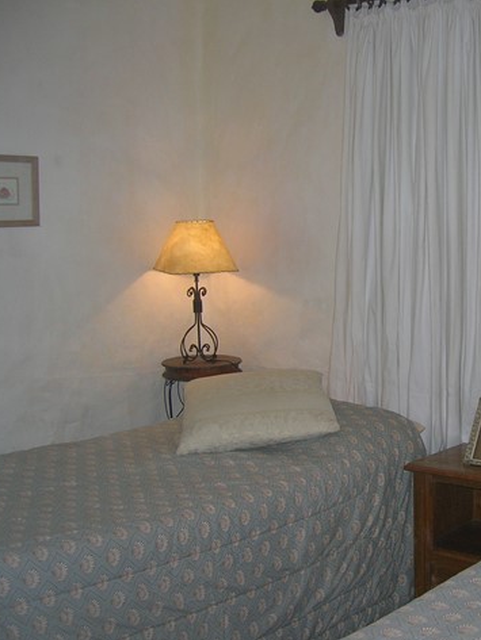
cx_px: 394
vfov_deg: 41.2
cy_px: 323
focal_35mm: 46
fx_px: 852
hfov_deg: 30.6
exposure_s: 1/60.1
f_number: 2.9
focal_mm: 5.7
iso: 57
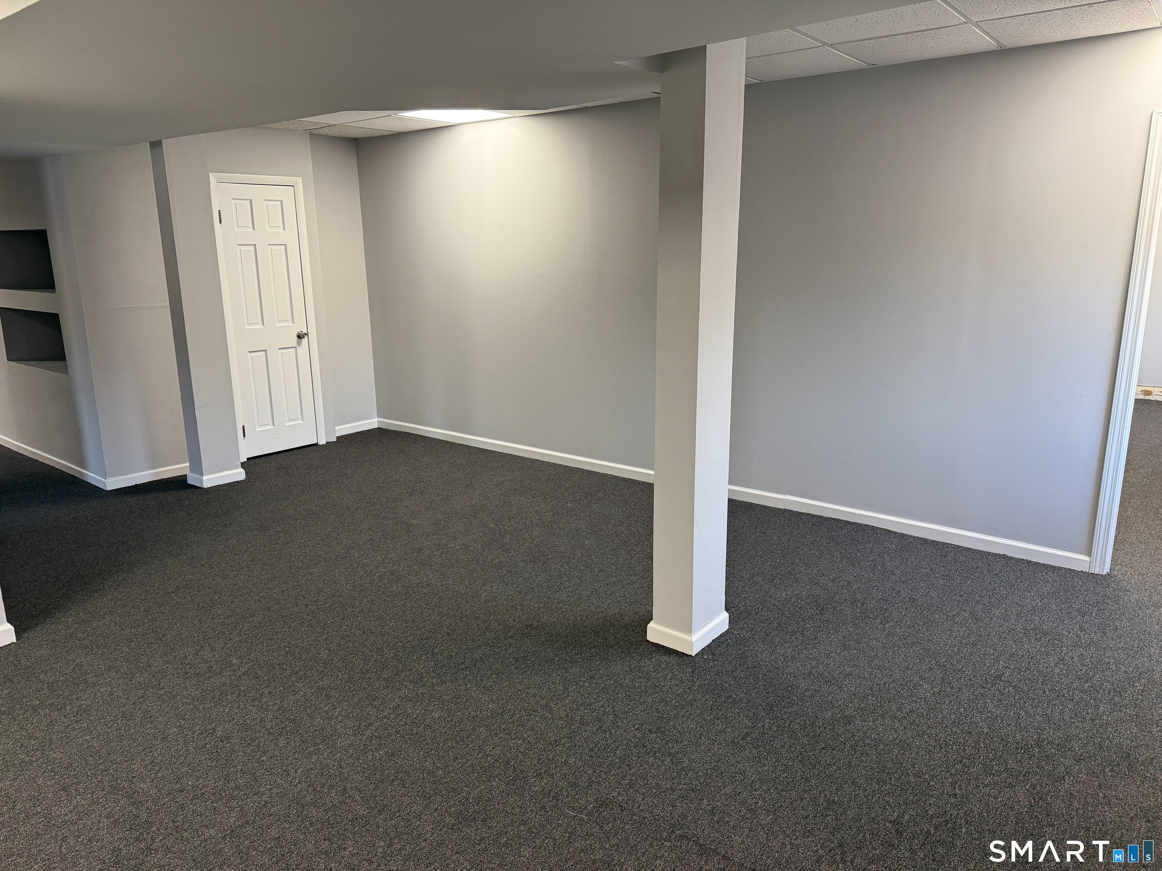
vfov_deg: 56.8
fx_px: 806
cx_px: 581
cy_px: 436
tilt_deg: -12.7
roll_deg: +0.4
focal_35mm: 24
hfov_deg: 71.6
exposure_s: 1/120
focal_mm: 6.76
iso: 200
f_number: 1.78
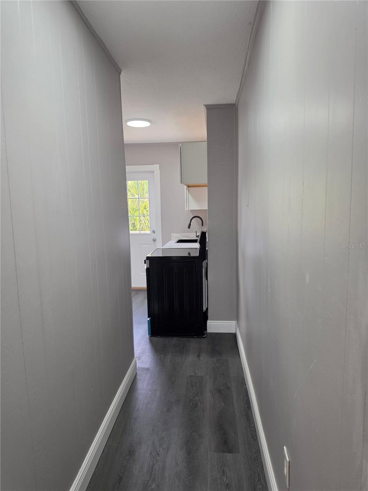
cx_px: 184
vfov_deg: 73.9
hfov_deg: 58.9
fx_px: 326
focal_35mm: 23
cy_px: 246
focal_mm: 6.5
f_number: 1.4
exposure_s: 1/180
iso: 100
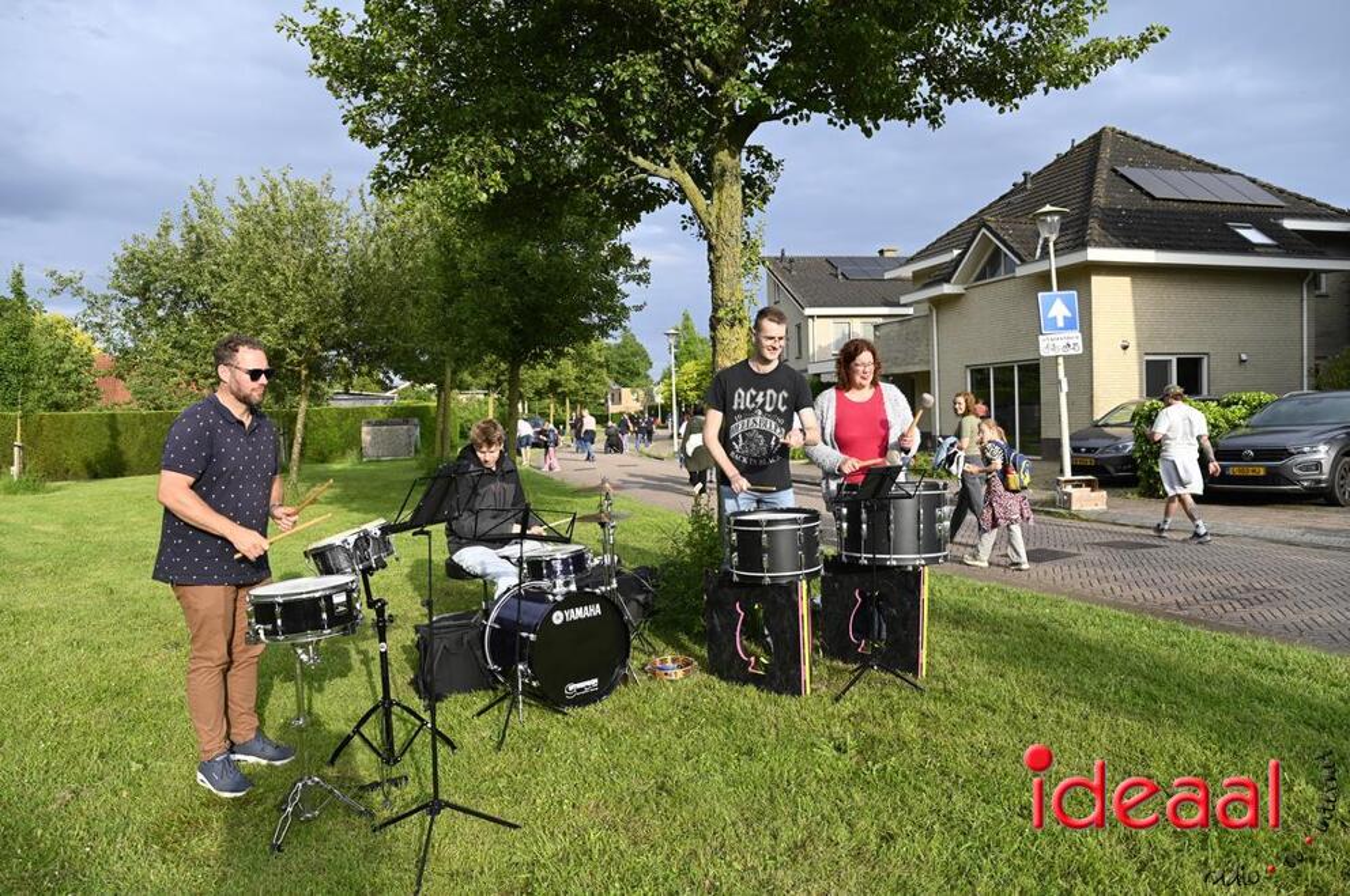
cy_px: 448
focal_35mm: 24
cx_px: 675
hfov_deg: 73.8
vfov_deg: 53.0
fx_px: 899
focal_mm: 24
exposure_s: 1/250
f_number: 5.6
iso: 160
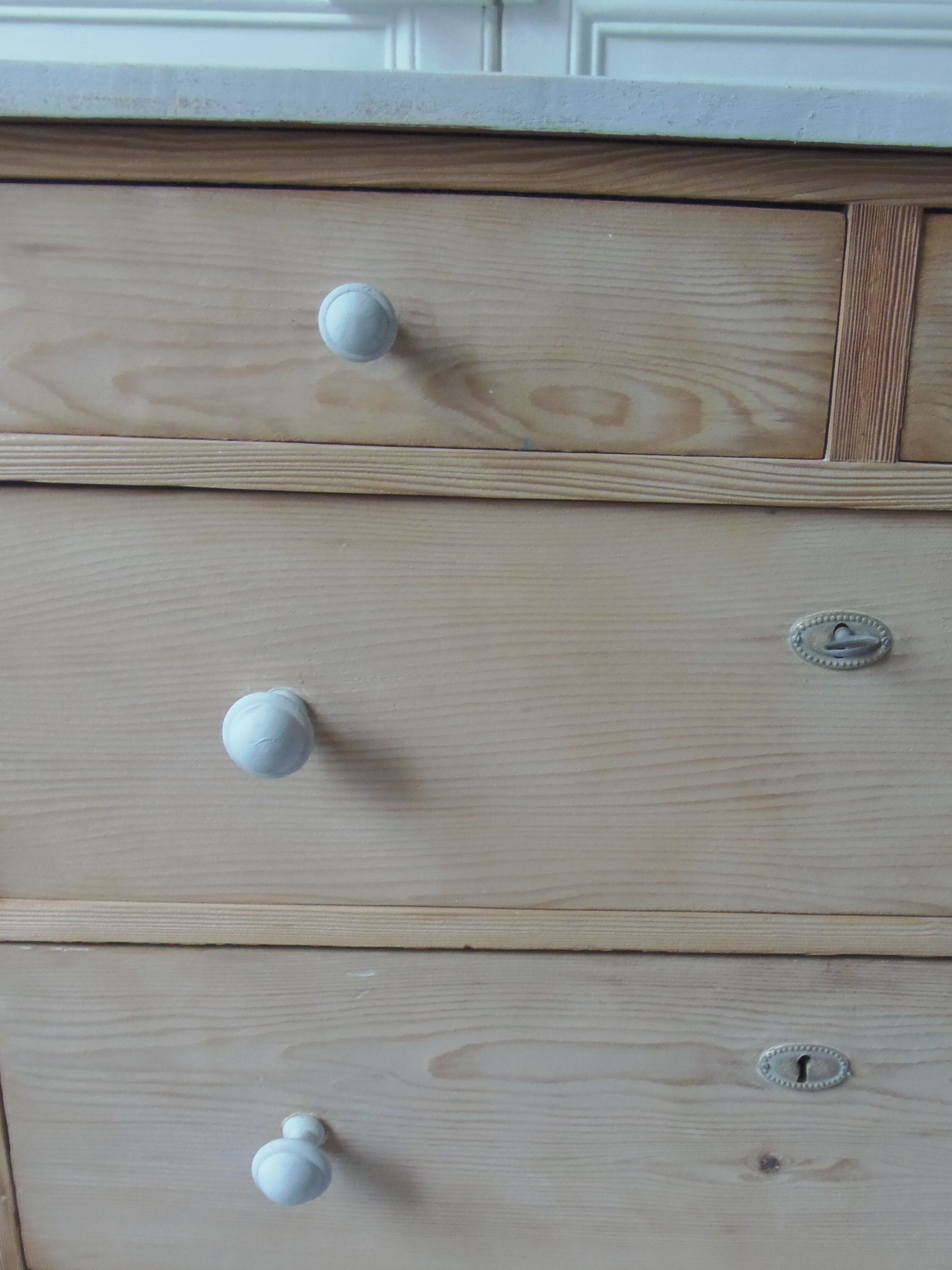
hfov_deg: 45.4
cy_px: 647
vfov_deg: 58.3
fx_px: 1137
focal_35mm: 31
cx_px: 534
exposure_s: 1/13
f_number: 2.9
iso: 200
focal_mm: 4.3
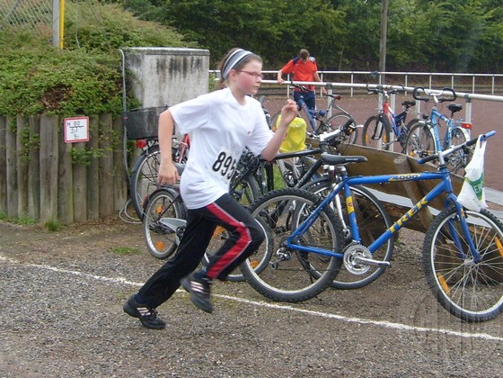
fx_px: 509
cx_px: 252
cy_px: 189
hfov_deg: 52.6
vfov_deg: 40.7
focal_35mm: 35
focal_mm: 5.8
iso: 80
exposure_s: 1/250
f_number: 2.8
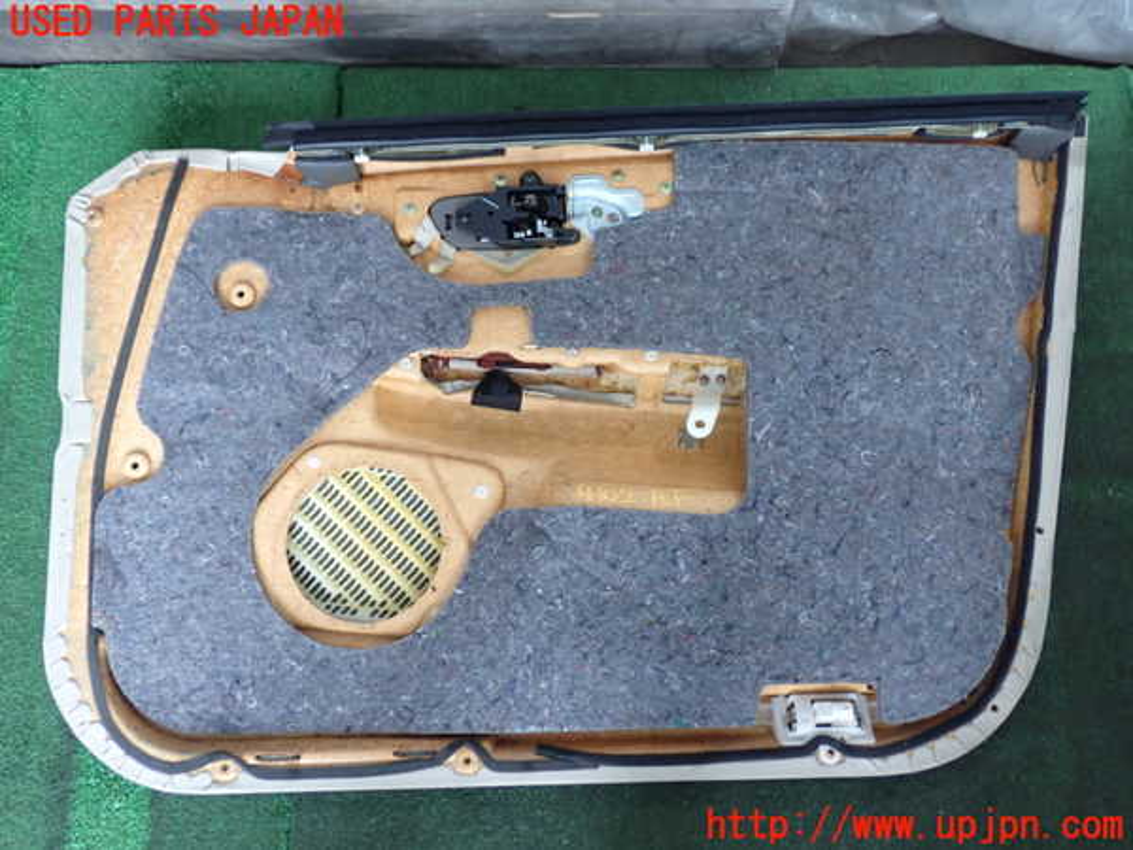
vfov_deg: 44.2
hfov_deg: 56.8
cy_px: 425
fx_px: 1047
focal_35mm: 32
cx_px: 566
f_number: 2.4
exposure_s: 1/30
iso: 200
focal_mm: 5.79
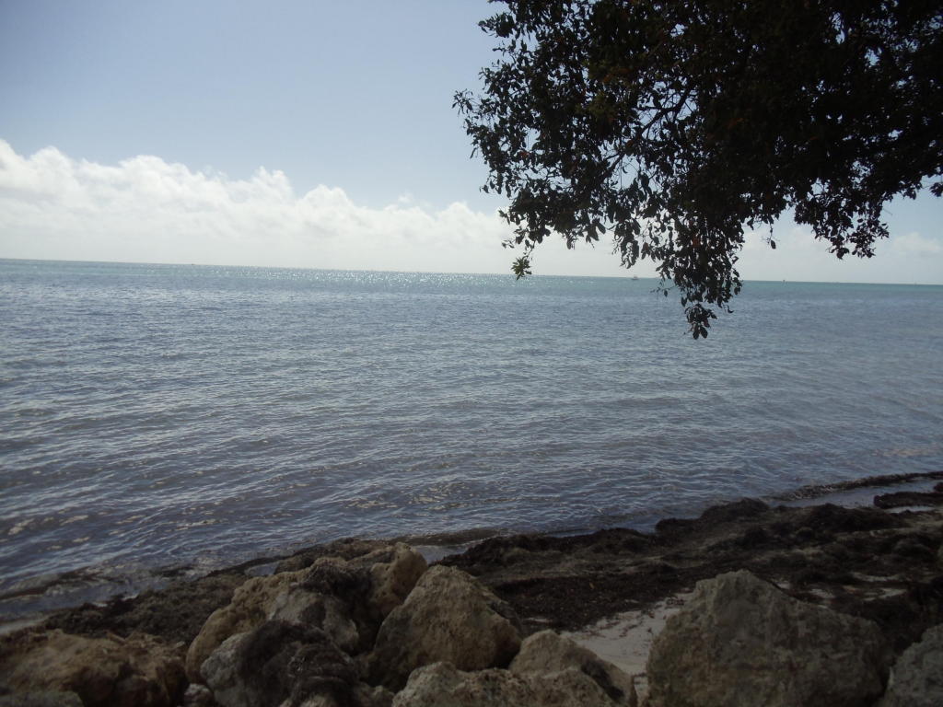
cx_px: 472
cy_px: 354
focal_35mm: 44
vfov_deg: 32.9
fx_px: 1199
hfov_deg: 42.9
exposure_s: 1/800
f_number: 7.1
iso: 100
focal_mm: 6
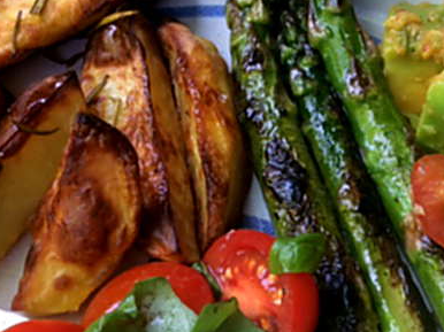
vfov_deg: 27.4
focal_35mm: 53
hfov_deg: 36.0
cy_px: 214
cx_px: 282
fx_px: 679
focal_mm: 3.3
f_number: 2.4
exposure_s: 1/50
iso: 32
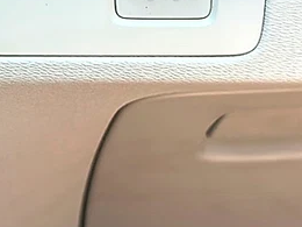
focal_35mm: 86
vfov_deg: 16.7
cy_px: -19
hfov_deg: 22.5
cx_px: 70
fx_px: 750
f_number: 1.78
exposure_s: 1/467
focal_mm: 6.86
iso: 125
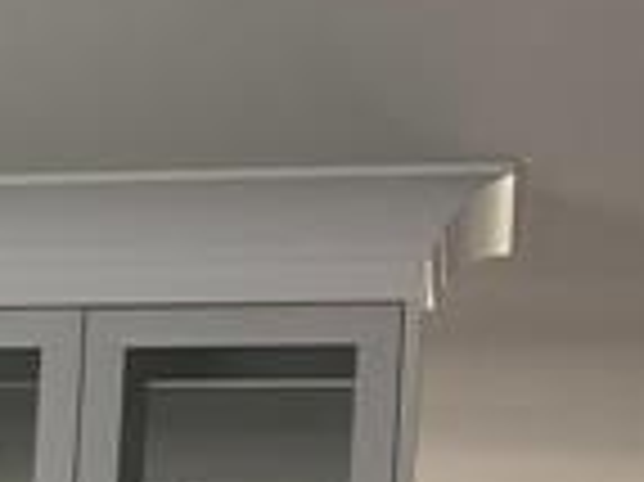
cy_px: 946
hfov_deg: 9.5
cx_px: -910
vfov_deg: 7.7
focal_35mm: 186
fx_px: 3457
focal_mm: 4.25
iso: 40
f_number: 1.8
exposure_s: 1/120
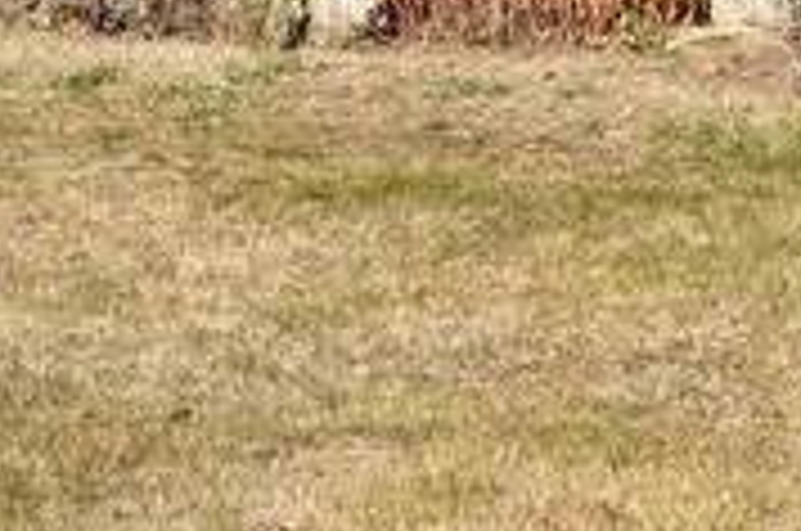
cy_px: -308
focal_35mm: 216
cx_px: 135
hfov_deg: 9.5
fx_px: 4797
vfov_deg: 6.2
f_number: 8
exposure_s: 1/250
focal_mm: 20
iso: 200
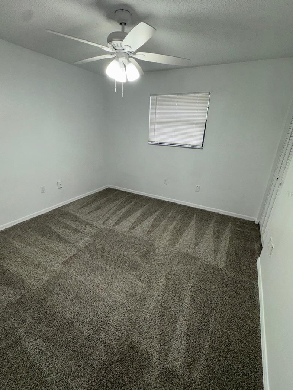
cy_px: 194
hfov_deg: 78.1
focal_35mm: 16
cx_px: 146
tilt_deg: -21.8
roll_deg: -2.8
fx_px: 180
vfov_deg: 94.5
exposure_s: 1/122
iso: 64
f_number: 2.2
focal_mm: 2.22
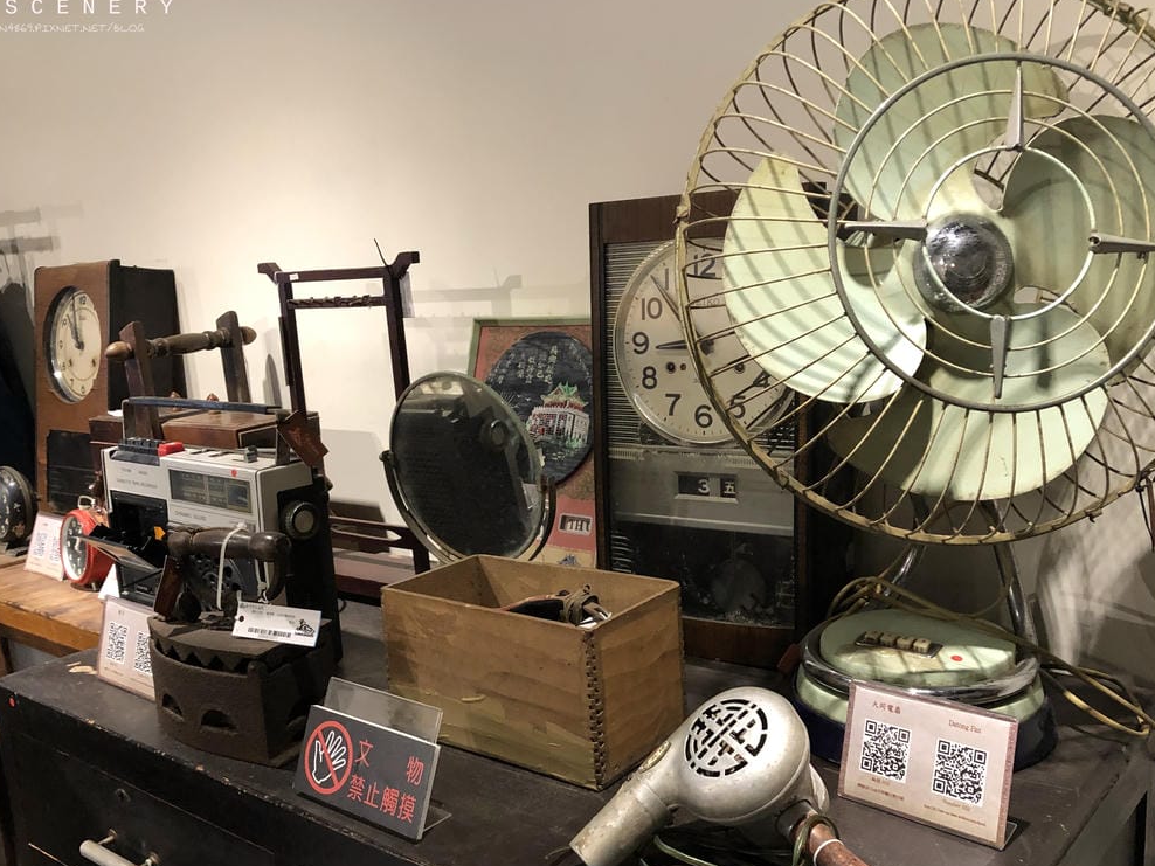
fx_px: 1134
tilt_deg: -13.0
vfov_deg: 41.7
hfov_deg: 53.9
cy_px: 492
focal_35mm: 34
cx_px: 538
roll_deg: +3.5
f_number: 1.8
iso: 100
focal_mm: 3.99
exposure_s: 1/15
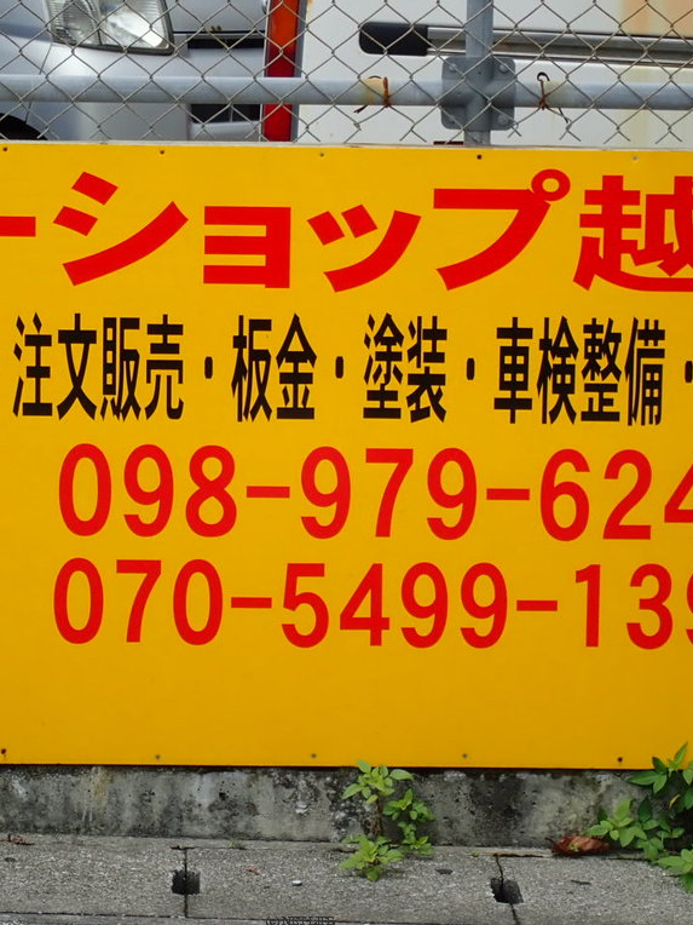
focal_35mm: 134
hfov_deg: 11.1
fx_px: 3577
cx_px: 301
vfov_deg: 14.7
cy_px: 462
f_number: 6.3
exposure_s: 1/400
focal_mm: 18
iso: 100
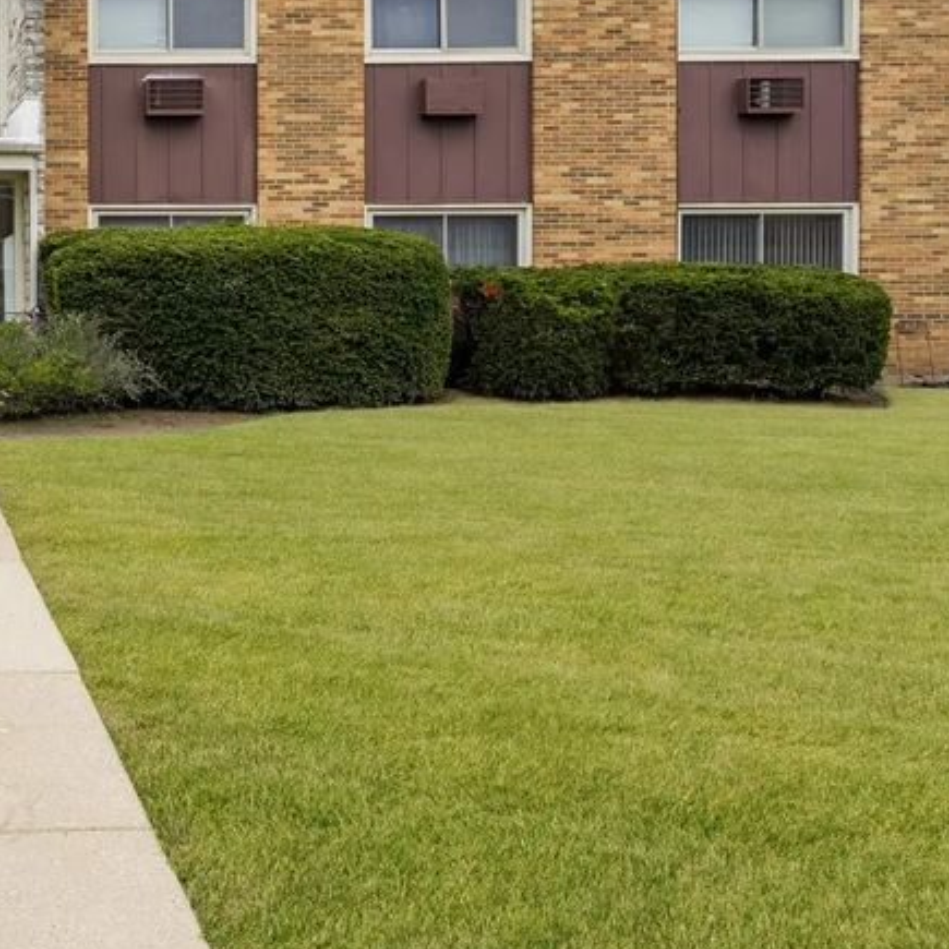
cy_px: 291
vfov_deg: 39.4
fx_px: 1303
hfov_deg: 34.9
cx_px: -72
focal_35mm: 42
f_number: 10
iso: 100
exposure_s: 1/80
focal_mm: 21
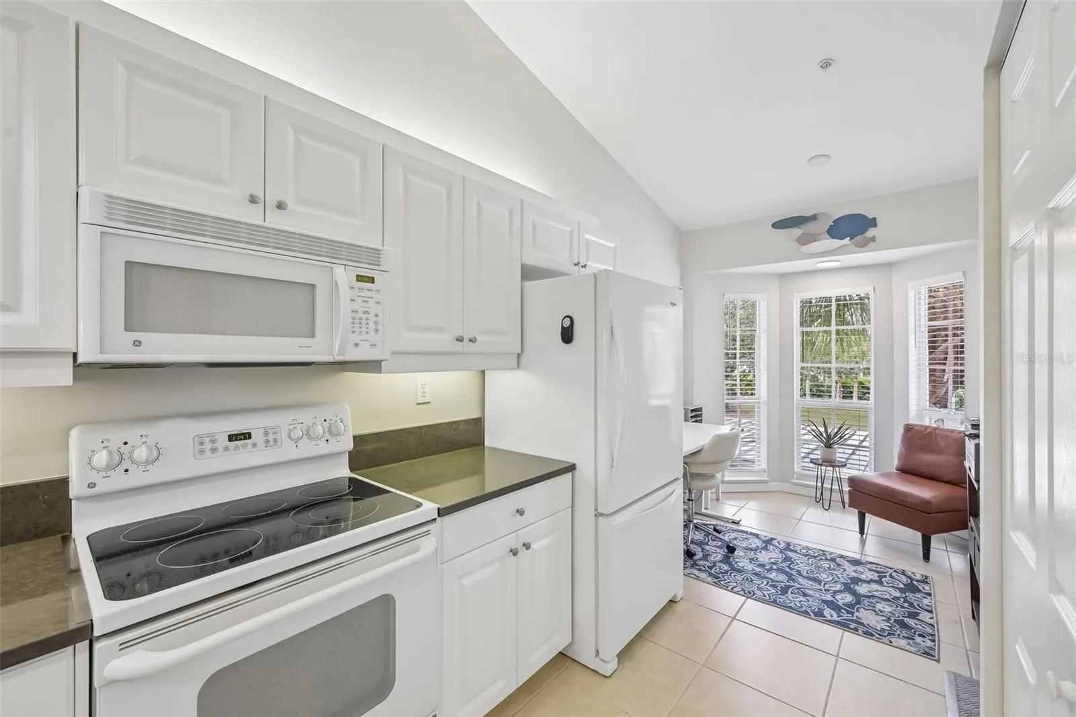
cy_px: 358
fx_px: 418
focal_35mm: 14
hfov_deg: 104.3
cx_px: 538
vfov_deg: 81.2
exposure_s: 1/40
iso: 400
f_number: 8
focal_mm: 14
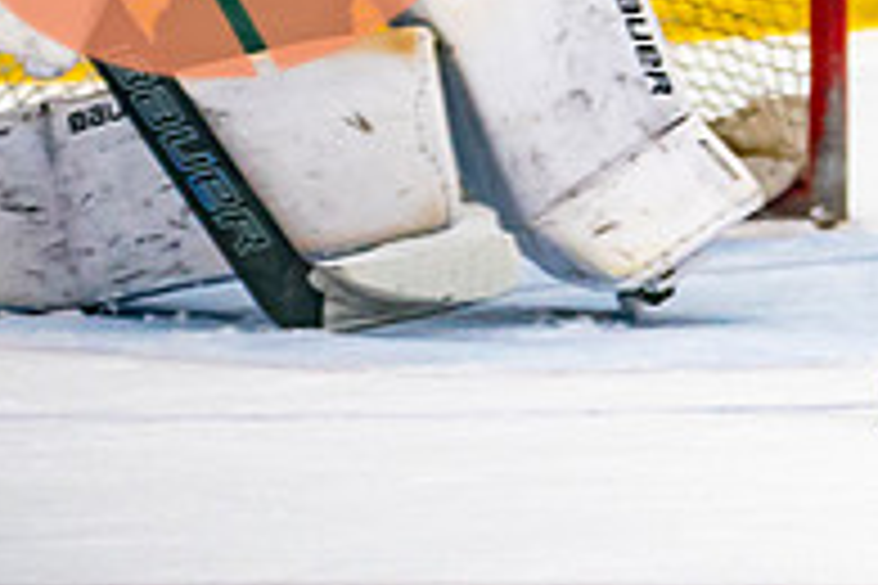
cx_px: 1584
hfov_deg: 3.7
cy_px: -396
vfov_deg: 2.5
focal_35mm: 555
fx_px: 13535
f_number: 2.8
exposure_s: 1/640
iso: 2500
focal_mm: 140
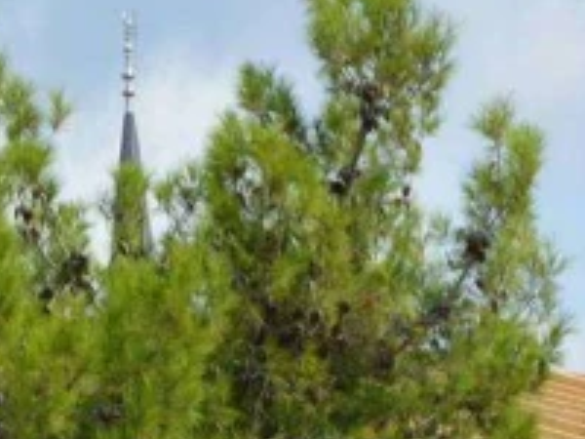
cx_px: 576
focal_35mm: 405
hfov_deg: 4.9
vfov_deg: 3.6
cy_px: 748
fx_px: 6852
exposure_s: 1/250
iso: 100
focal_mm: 55
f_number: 8
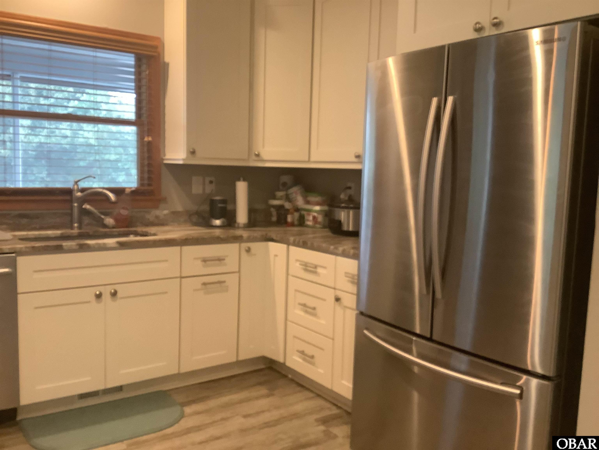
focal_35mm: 31
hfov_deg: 58.4
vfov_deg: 45.4
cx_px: 300
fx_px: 536
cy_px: 225
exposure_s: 1/40
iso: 250
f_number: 2.4
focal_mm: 3.3
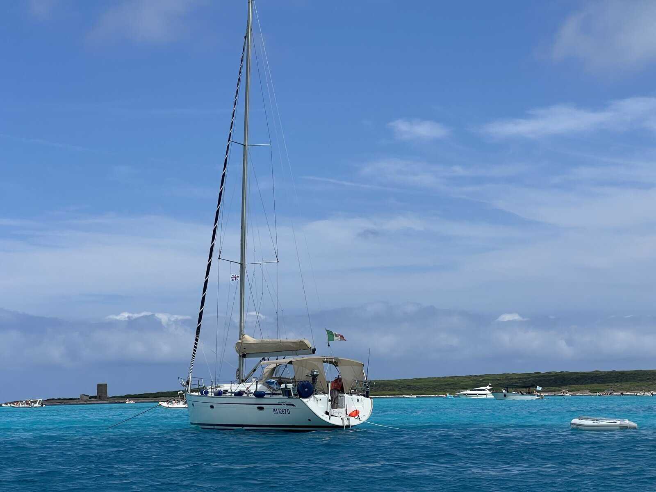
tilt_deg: +8.9
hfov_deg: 25.3
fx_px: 1459
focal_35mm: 77
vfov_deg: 19.1
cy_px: 246
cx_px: 328
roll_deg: +1.9
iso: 32
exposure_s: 1/1325
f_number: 2.8
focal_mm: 9
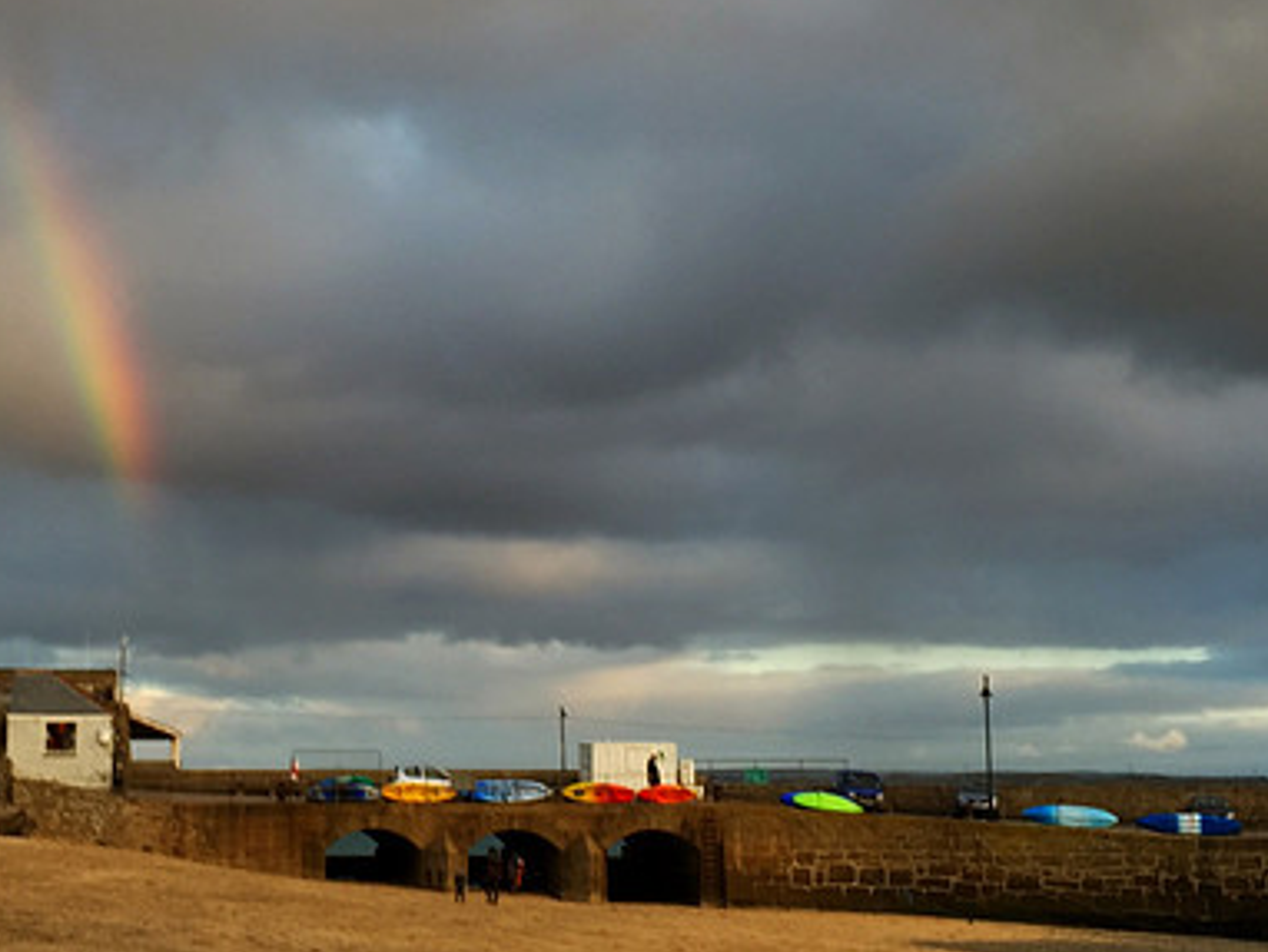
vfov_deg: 32.8
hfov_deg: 42.6
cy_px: 376
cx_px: 465
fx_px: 1613
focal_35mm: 44
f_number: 2.2
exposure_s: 1/258
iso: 32
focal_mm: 4.15
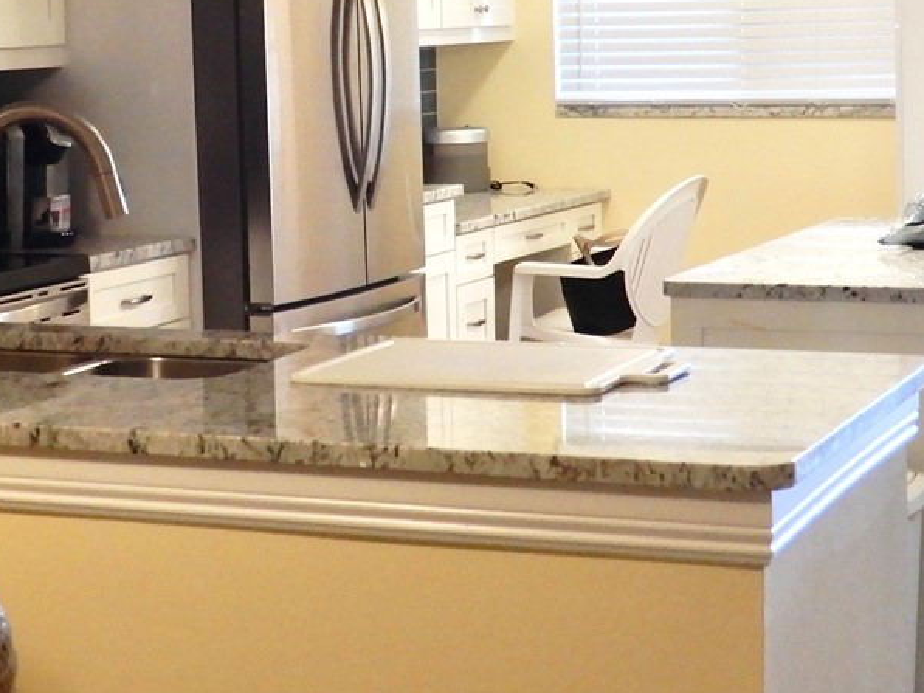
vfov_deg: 15.6
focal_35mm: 94
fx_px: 2509
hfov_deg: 20.7
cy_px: 164
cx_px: 257
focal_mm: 6.2
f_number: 4
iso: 320
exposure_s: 1/30
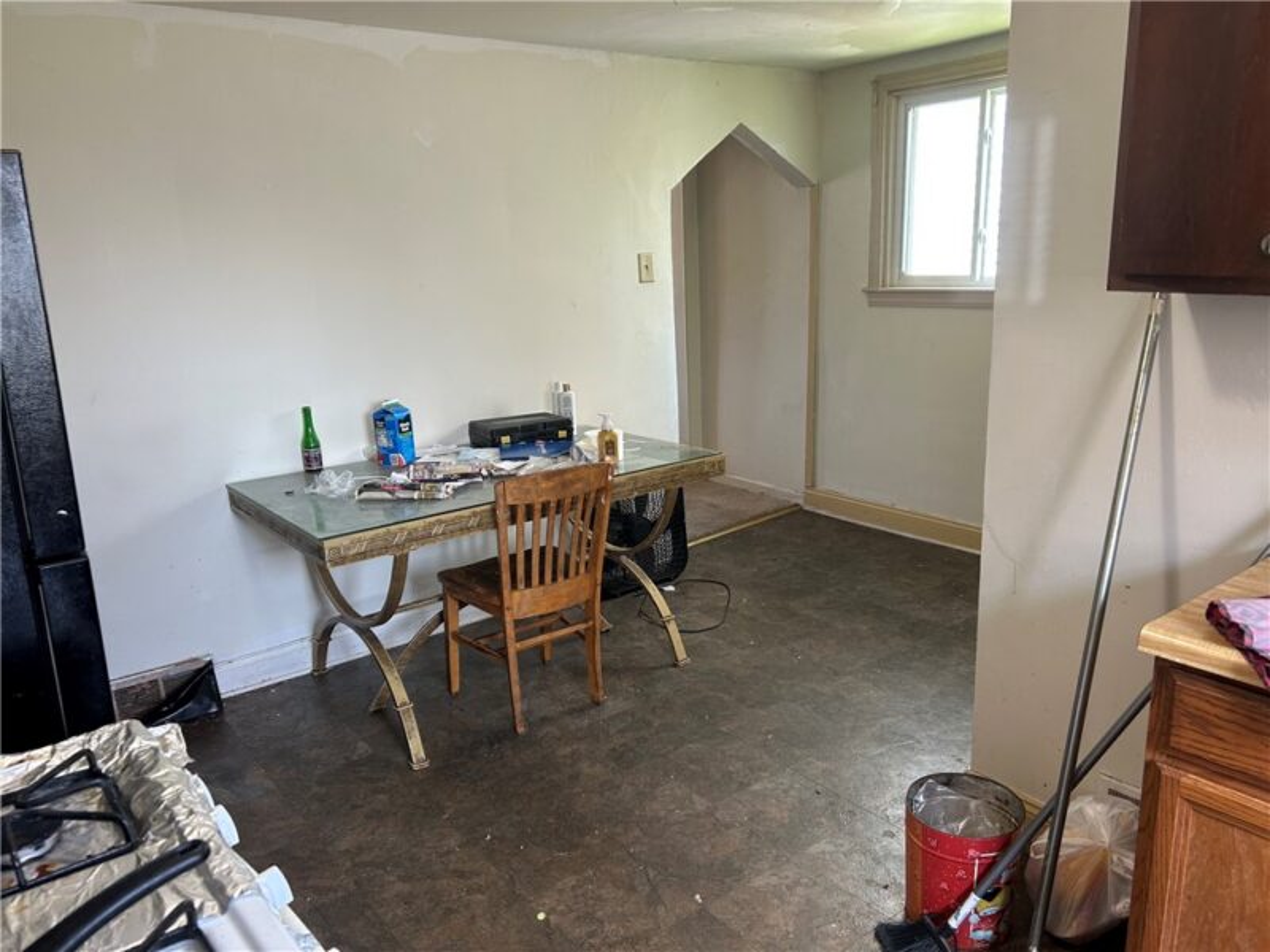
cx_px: 635
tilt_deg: -14.3
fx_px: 954
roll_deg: +2.7
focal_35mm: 26
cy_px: 476
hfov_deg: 67.3
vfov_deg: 53.1
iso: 100
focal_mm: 5.7
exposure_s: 1/60
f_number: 1.5
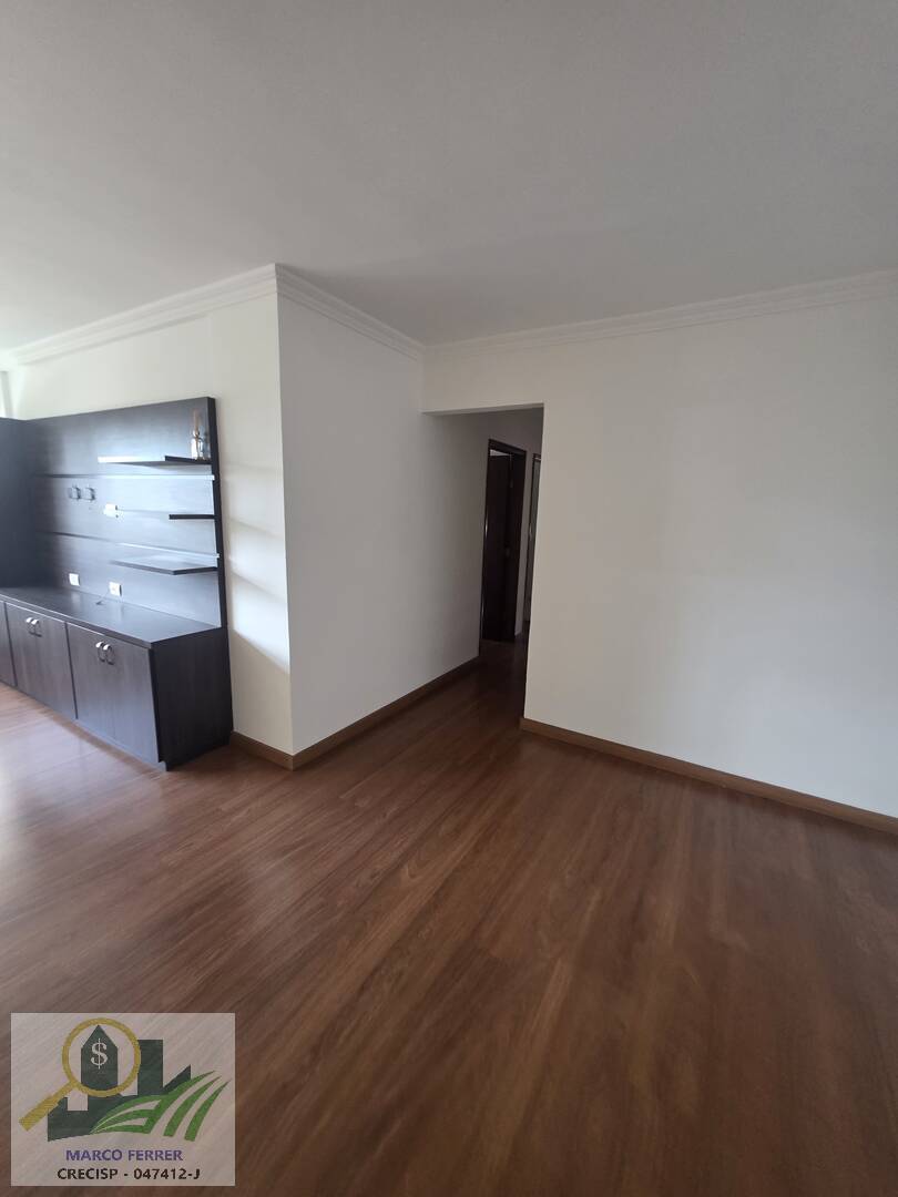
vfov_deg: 106.2
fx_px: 450
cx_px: 449
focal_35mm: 13
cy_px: 598
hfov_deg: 89.9
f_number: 1.9
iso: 200
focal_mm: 2.2
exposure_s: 1/60
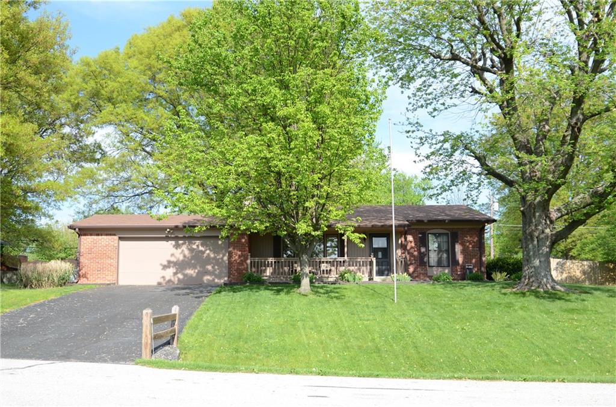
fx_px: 614
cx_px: 308
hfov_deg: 53.3
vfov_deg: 36.7
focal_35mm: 36
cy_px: 204
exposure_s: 1/800
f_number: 3.5
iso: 125
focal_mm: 24
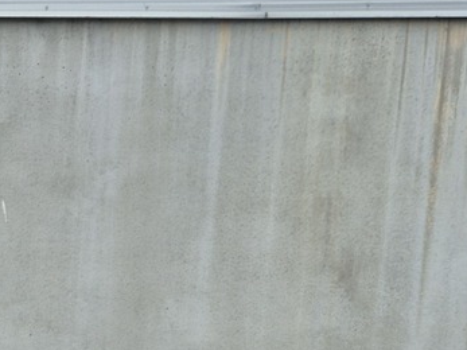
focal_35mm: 106
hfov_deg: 17.1
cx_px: -187
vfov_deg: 12.6
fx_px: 1430
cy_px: 658
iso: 25
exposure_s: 1/512
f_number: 1.8
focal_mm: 5.4
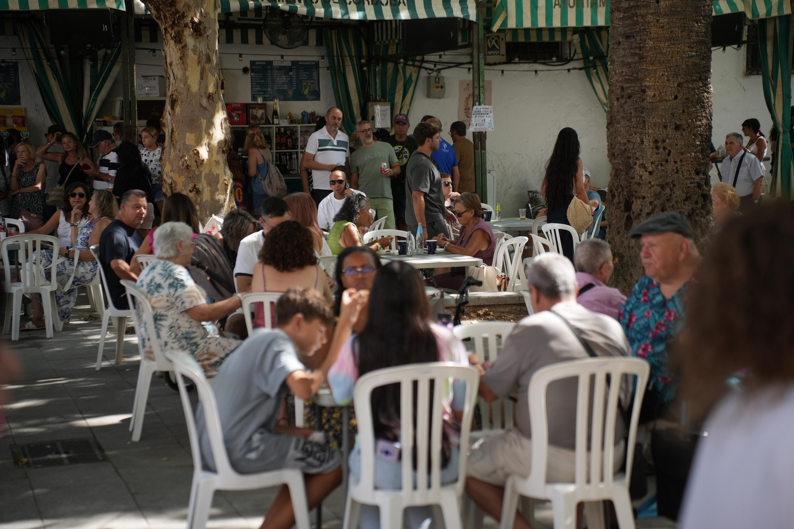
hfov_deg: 27.0
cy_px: 264
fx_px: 1654
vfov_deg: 18.2
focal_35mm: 75
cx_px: 397
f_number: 2.8
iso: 320
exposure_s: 1/800
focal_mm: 75
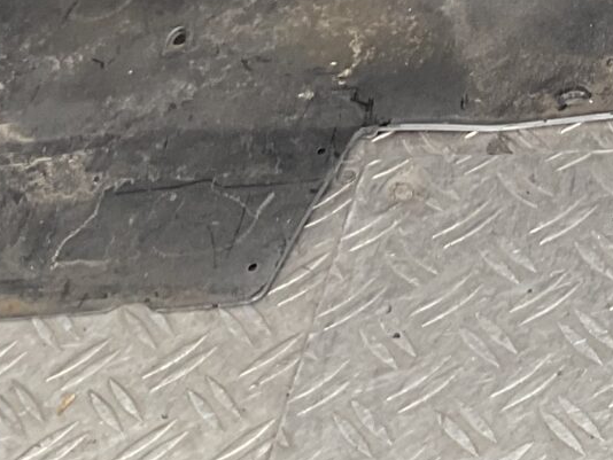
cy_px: -341
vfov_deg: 10.1
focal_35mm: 139
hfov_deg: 13.9
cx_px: 644
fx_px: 2463
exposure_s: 1/100
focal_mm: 3
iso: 32
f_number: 1.8
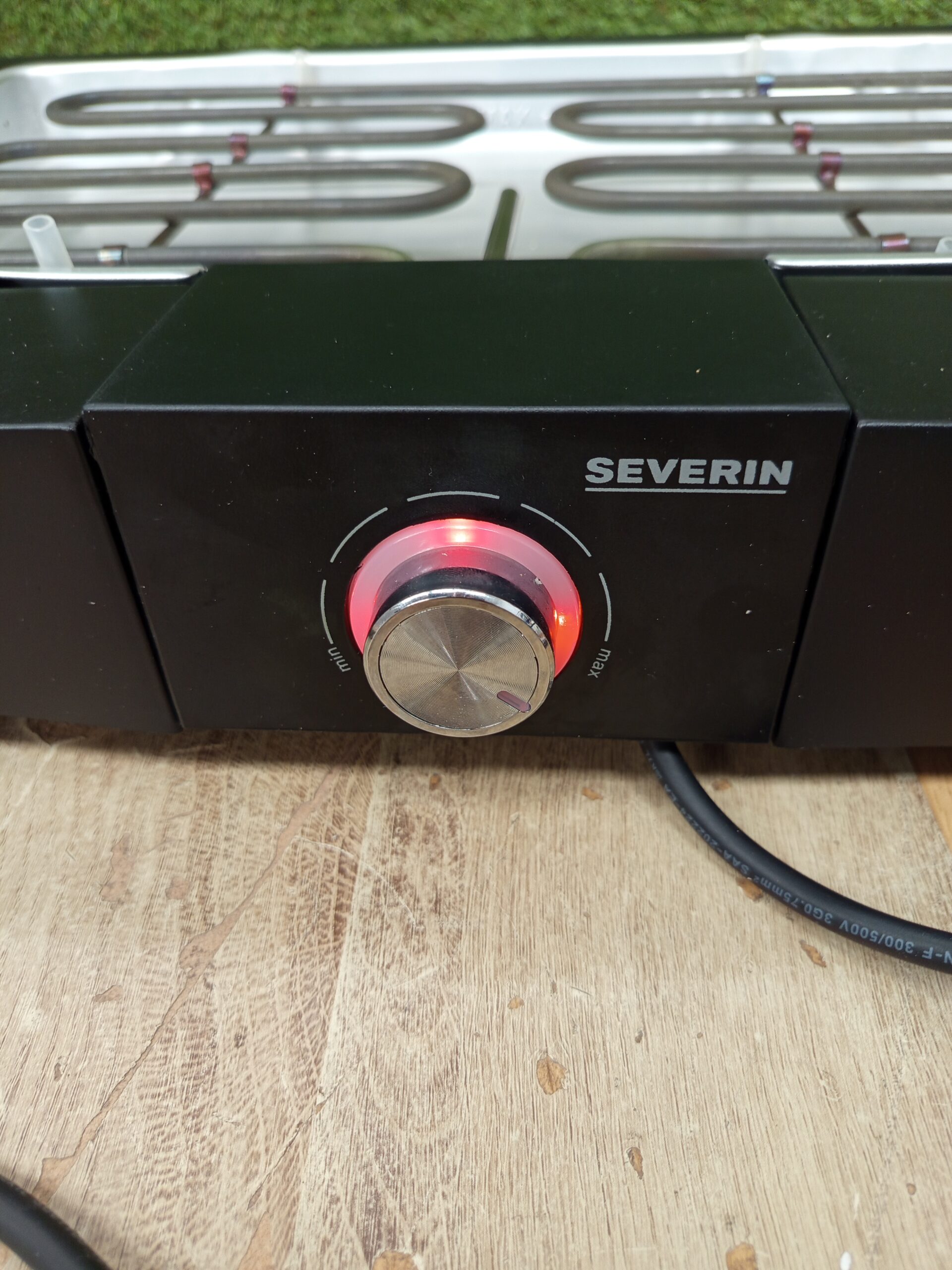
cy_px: 635
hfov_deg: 56.8
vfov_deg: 71.6
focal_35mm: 24
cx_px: 476
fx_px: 880
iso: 204
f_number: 1.7
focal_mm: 5.24
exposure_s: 1/50
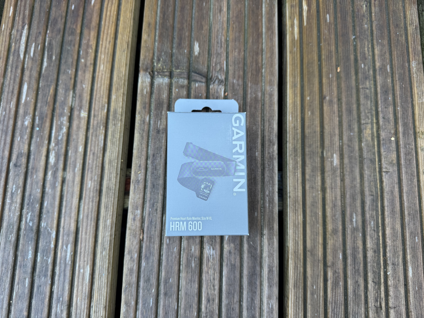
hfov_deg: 71.6
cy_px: 159
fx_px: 294
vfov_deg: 56.8
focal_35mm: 24
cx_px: 212
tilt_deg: -79.6
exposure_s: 1/121
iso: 100
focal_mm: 6.76
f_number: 1.78
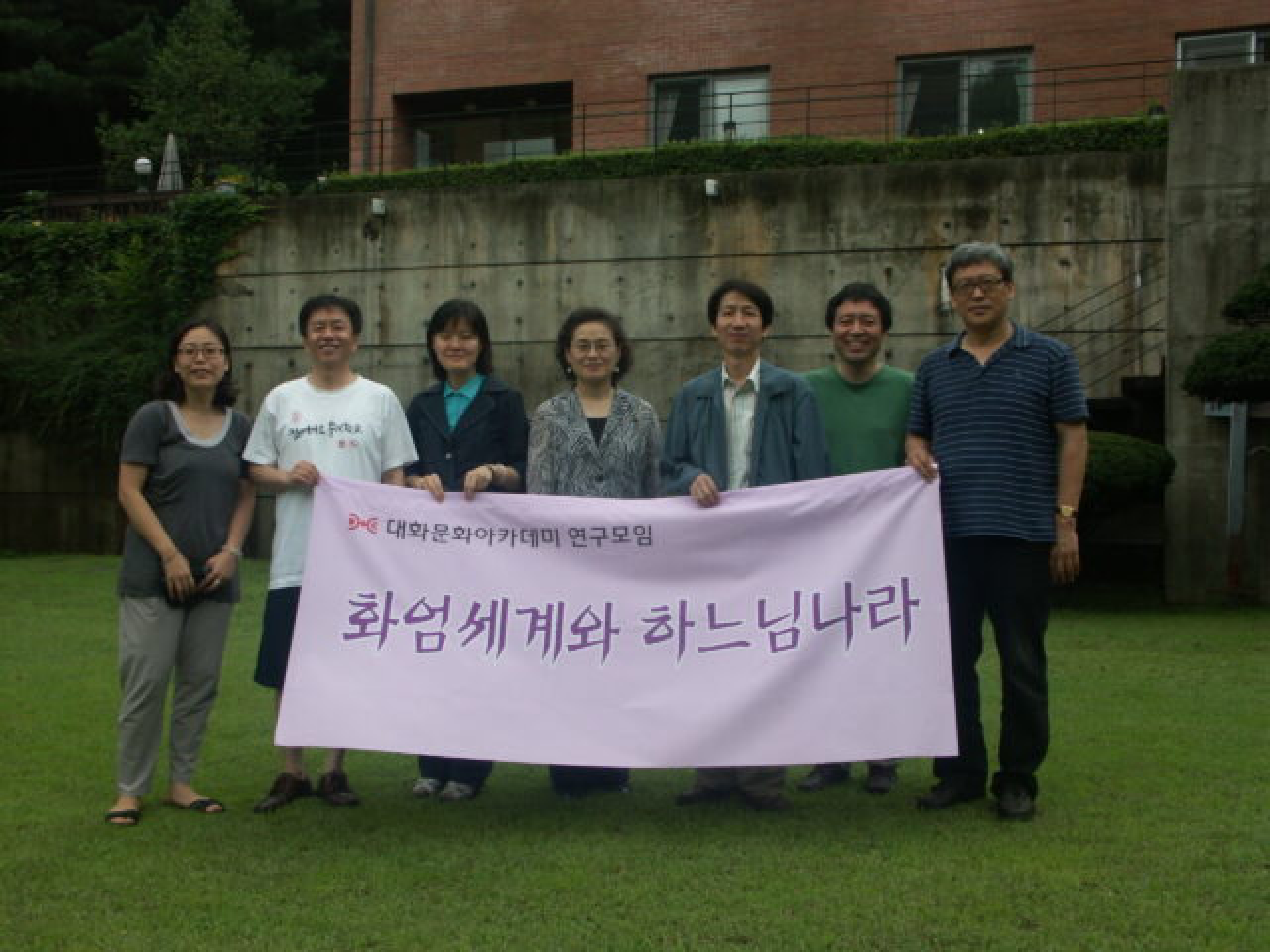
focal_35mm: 40
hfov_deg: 46.8
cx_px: 635
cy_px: 476
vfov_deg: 36.0
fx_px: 1468
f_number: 7.1
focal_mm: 10.28
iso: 100
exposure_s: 1/250
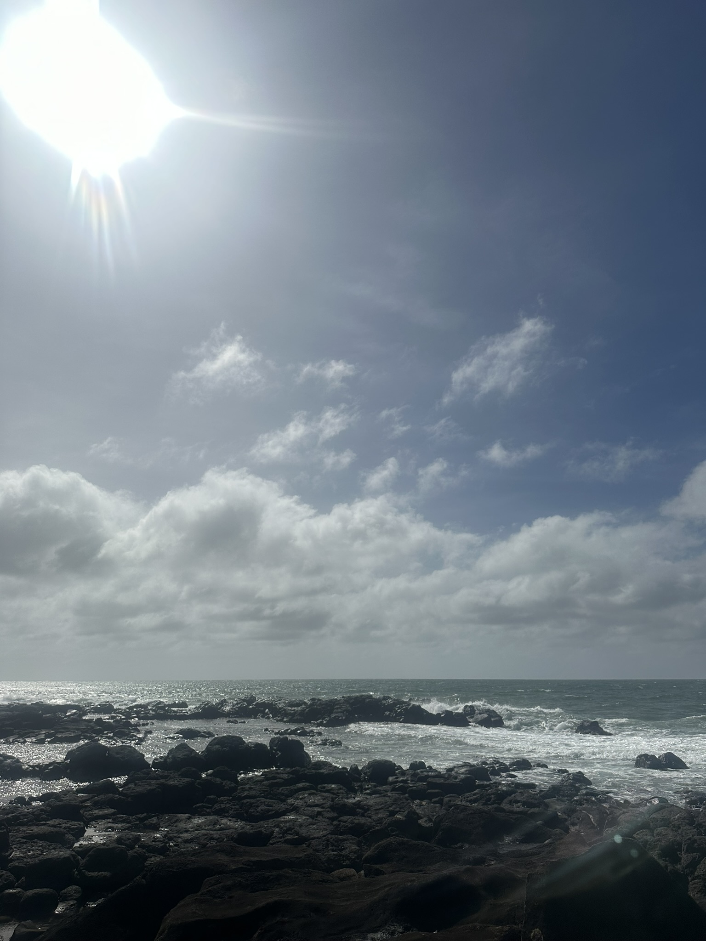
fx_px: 653
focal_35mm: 24
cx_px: 353
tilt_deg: +19.5
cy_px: 470
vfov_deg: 71.6
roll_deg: -0.8
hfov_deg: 56.8
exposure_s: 1/18519
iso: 64
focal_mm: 6.86
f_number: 1.78
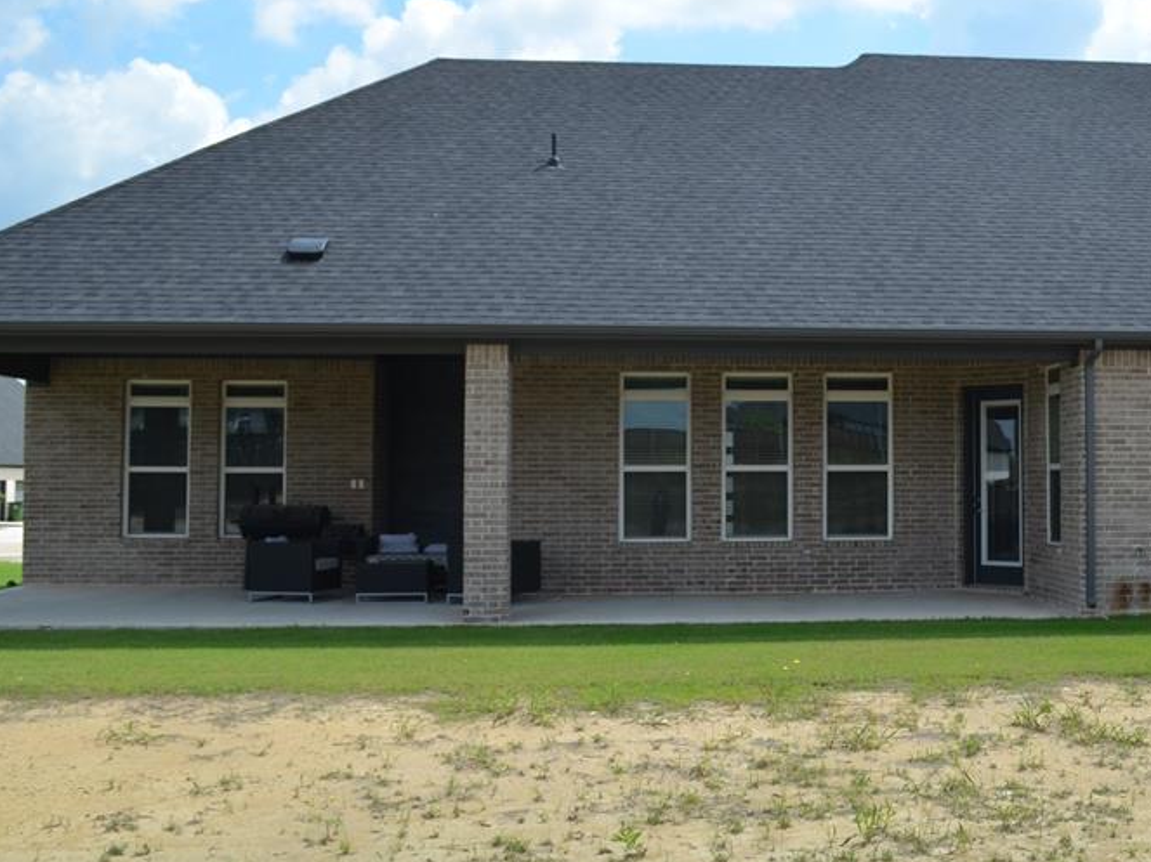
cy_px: 413
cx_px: 800
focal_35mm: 40
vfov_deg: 35.9
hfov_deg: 45.8
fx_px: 1330
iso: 400
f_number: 6.3
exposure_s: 1/1600
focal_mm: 18
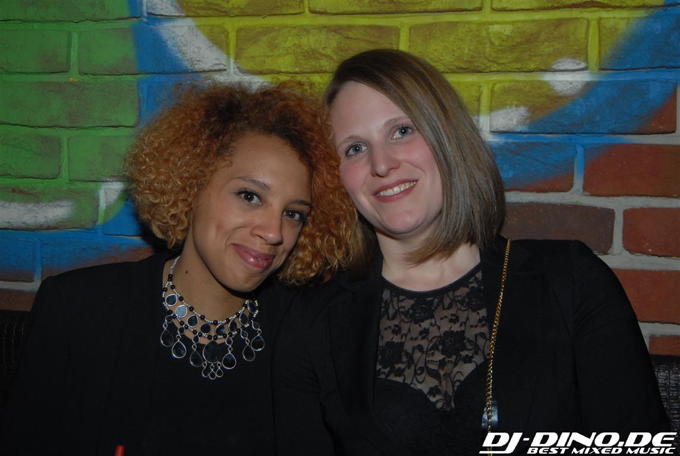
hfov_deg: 38.8
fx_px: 965
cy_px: 228
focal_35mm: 51
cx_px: 340
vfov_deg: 26.6
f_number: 5.6
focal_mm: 34
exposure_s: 1/6
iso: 400
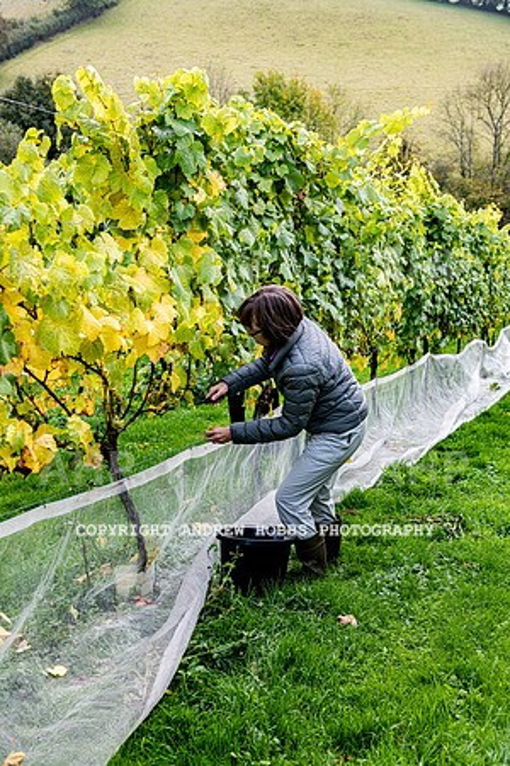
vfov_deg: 48.5
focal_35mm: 40
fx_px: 850
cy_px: 383
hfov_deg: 33.4
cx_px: 255
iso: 280
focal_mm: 40
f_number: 5
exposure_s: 1/320
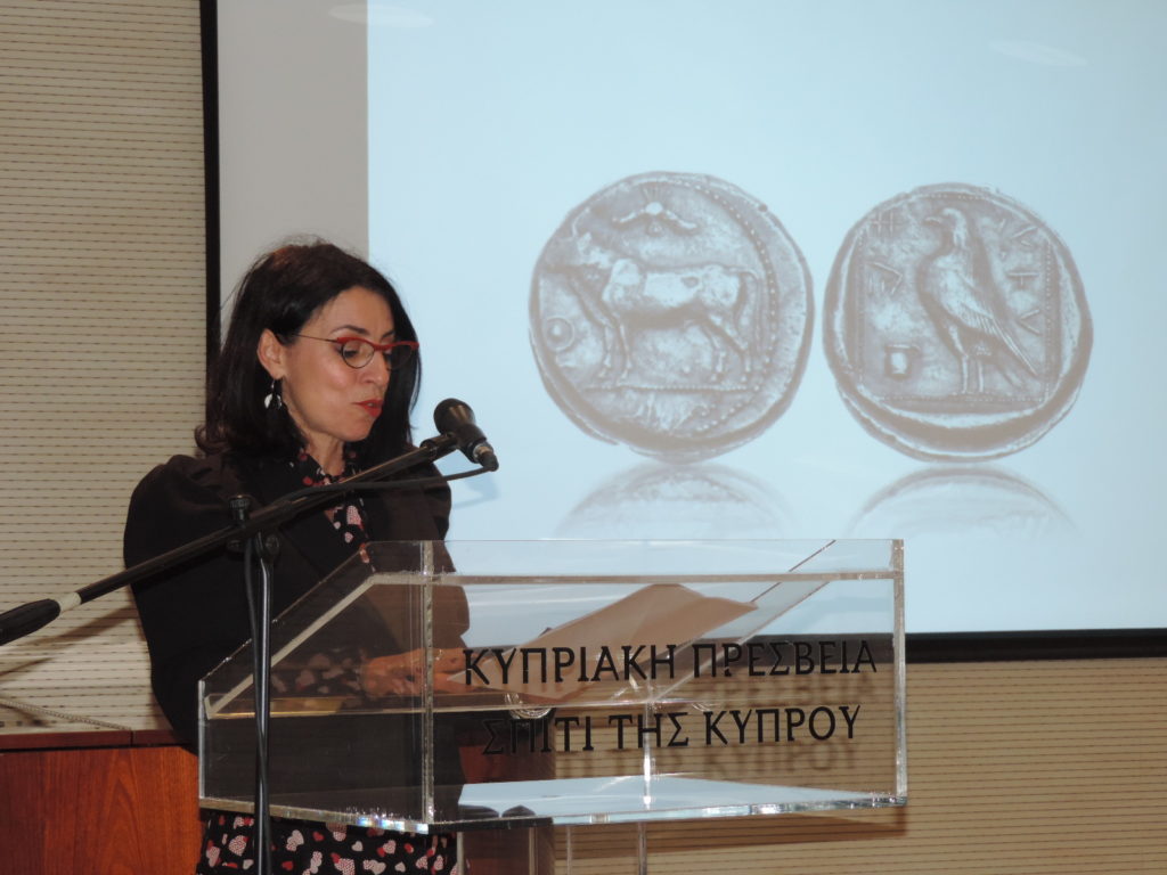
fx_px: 3371
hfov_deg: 19.6
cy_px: 438
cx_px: 584
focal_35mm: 100
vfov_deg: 14.8
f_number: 4.1
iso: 400
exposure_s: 1/100
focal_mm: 17.8
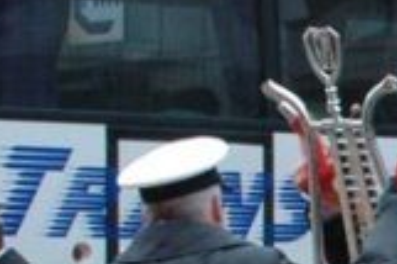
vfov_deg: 4.6
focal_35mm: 295
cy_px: 463
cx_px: 890
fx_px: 3252
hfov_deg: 6.7
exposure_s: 1/160
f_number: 8
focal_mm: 31
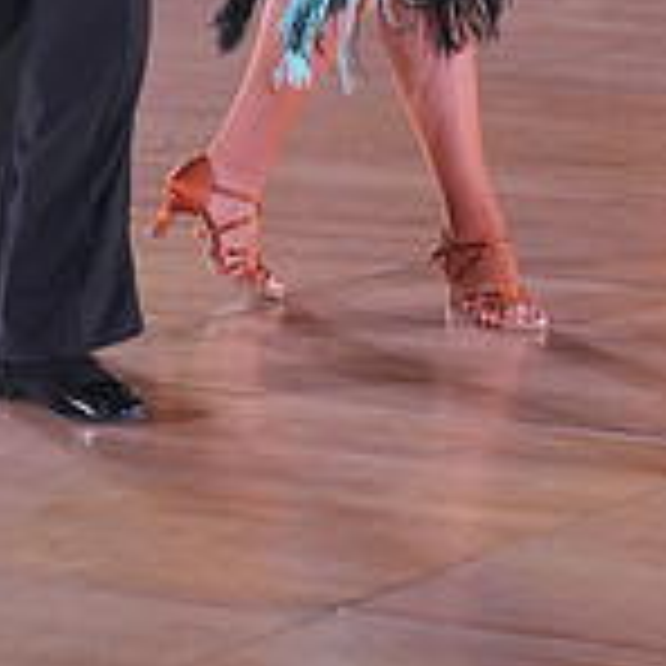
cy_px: -364
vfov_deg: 7.6
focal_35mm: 226
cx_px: 128
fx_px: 4919
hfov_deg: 7.7
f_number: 4
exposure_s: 1/400
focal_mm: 68
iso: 1600
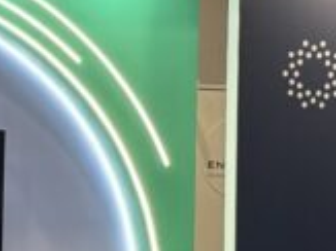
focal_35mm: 151
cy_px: 307
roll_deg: -0.8
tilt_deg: -3.8
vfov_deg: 9.7
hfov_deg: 12.9
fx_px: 1465
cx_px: 6
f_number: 1.78
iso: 200
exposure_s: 1/129
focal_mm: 6.76
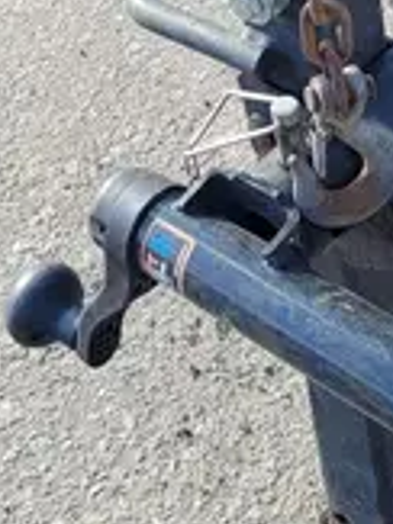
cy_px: -185
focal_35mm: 117
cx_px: 300
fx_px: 1773
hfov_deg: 12.6
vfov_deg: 15.9
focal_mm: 5.4
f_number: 1.8
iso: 40
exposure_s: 1/400
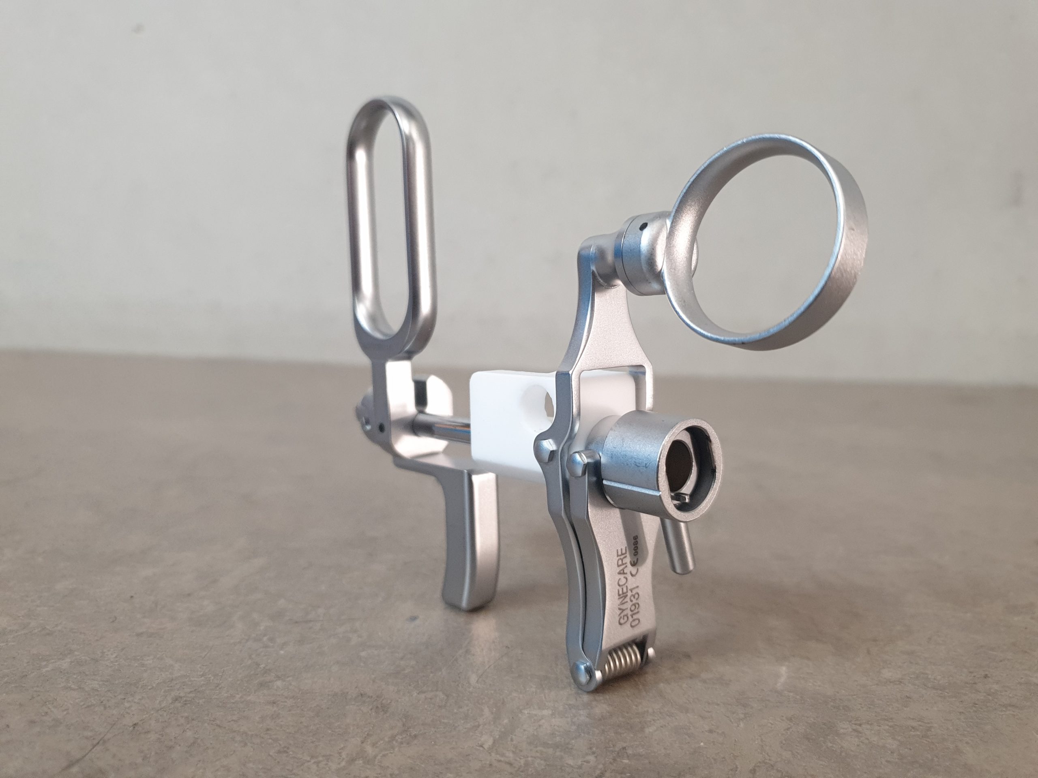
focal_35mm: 26
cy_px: 389
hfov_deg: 67.3
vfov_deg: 53.1
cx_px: 519
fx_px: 780
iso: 400
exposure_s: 1/50
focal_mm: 4.3
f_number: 2.4
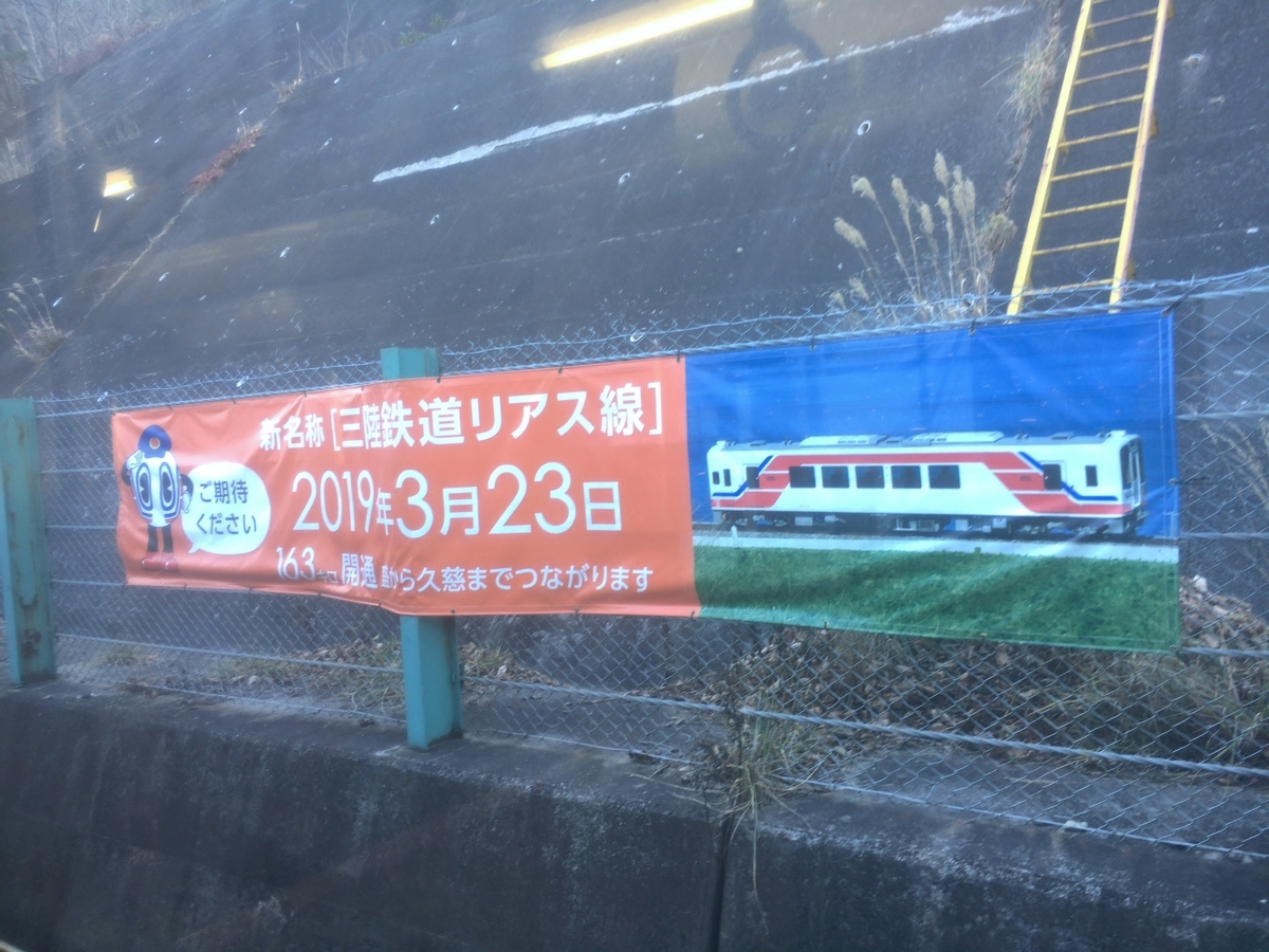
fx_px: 1063
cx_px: 634
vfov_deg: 48.2
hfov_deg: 61.7
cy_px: 476
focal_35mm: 29
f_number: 2.2
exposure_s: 1/30
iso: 25
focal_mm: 4.15
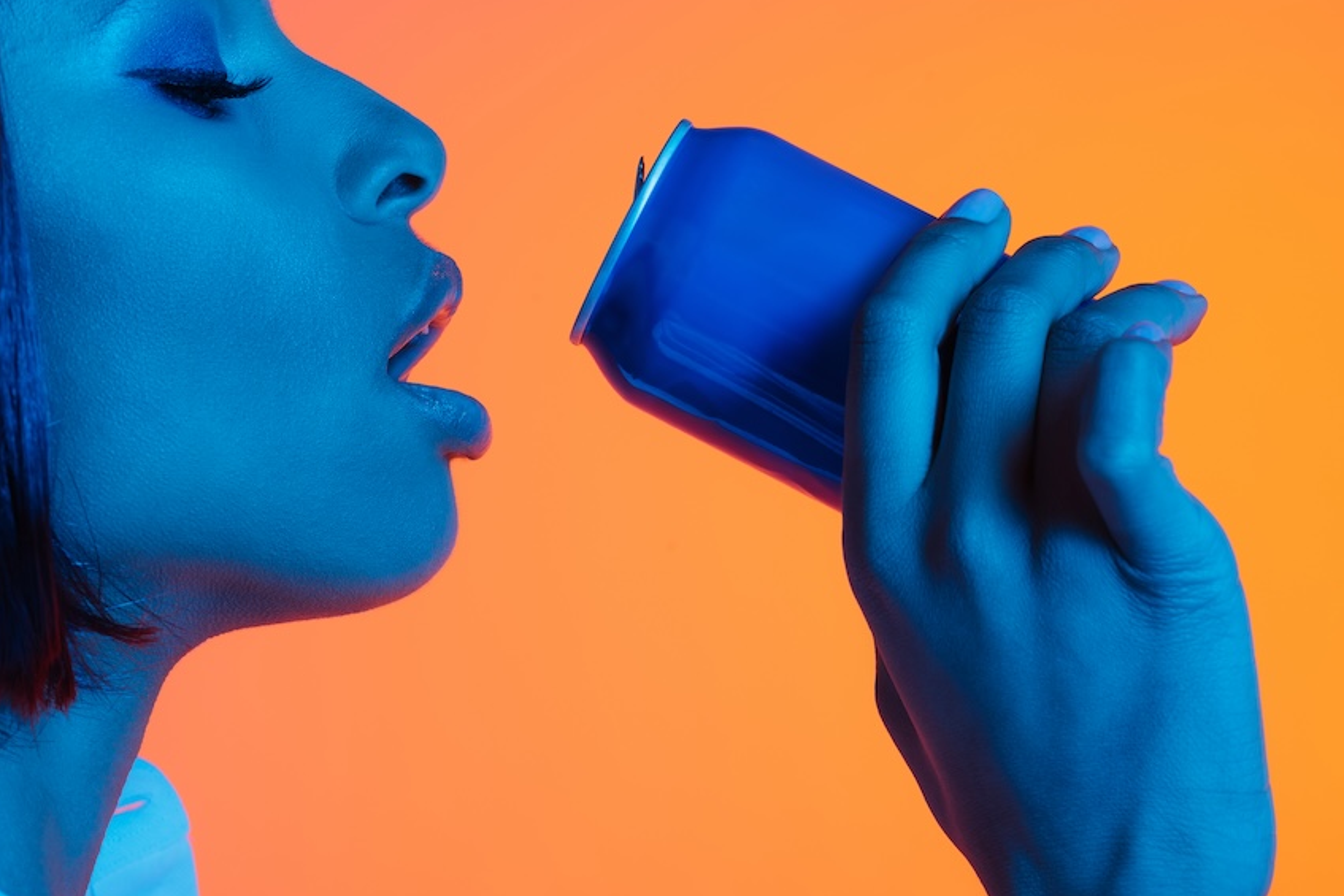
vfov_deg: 11.1
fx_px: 4630
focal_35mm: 124
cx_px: 576
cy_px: 467
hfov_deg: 16.5
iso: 100
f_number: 11
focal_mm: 105
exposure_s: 1/200
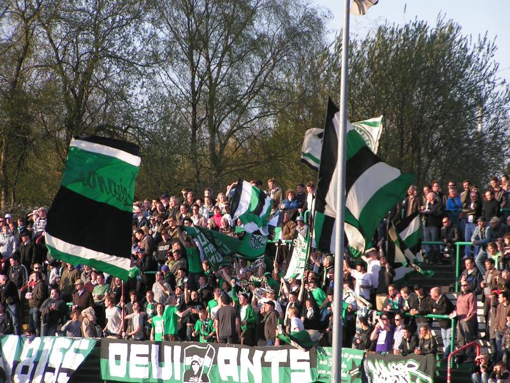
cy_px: 192
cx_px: 255
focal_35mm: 216
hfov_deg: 9.2
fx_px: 3182
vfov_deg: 6.9
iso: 50
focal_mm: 33
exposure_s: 1/320
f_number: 3.5
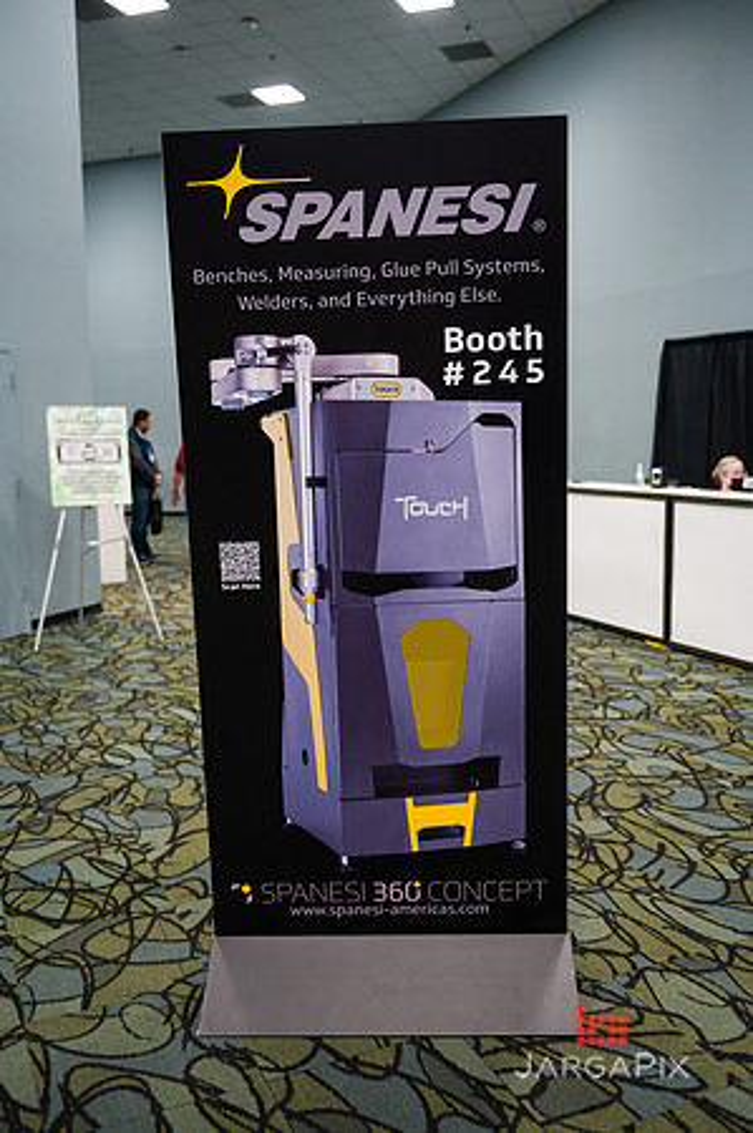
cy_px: 566
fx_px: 1006
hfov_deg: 41.0
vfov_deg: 58.8
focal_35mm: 32
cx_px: 376
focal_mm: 32
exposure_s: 1/125
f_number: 3.2
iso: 3200
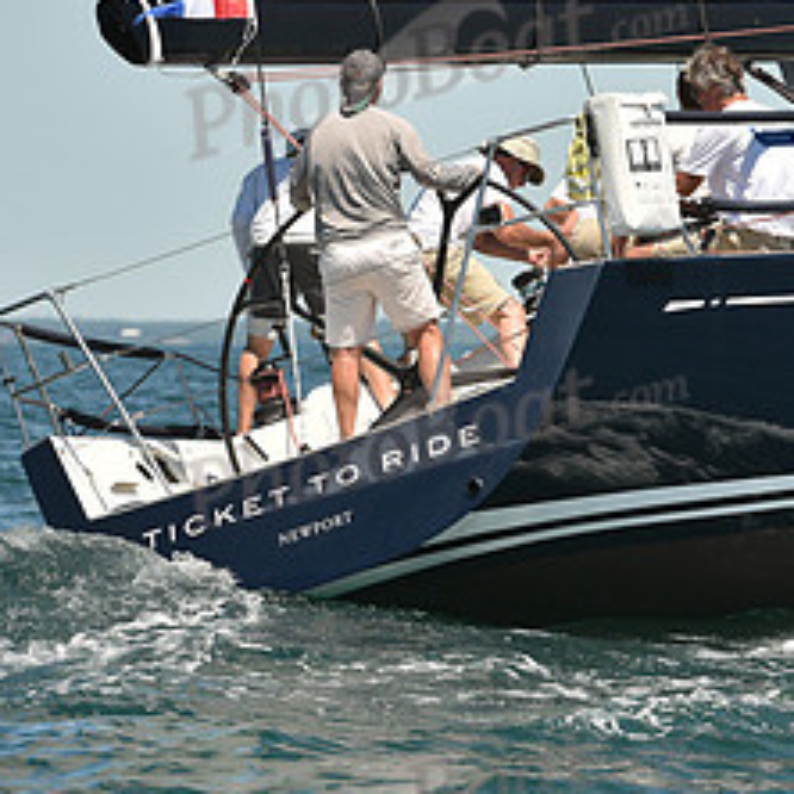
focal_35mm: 488
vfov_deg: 3.6
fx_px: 12664
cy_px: 202
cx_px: 876
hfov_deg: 3.6
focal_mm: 220
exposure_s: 1/1000
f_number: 6.3
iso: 250
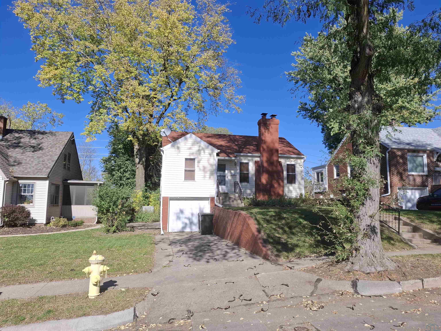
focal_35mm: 23
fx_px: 293
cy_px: 166
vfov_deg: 58.9
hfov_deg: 73.9
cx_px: 220
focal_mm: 5.54
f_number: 1.8
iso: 50
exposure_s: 1/1333
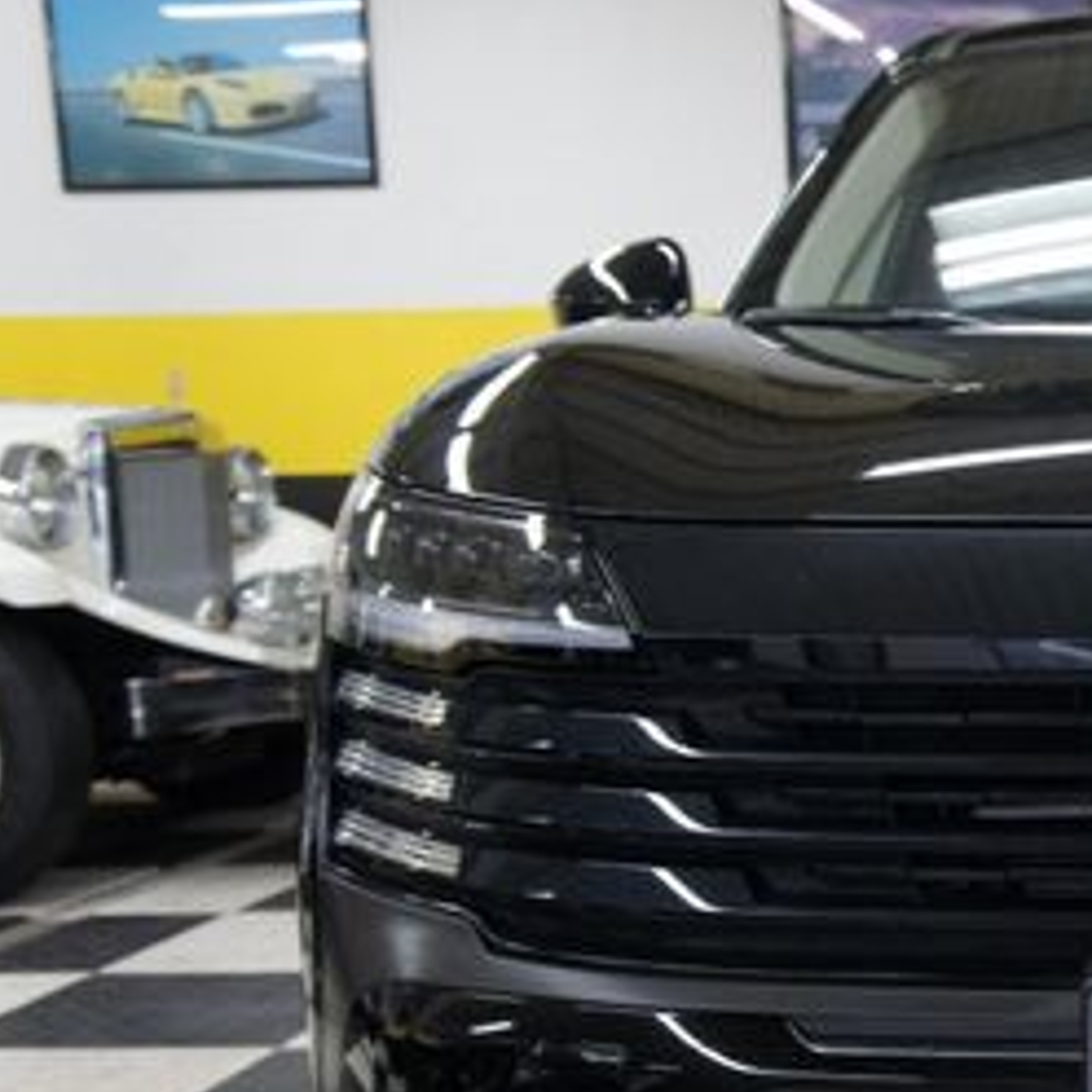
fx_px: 2466
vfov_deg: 24.6
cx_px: 1356
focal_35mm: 69
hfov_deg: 22.7
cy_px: 850
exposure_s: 1/40
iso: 400
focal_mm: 21
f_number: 4
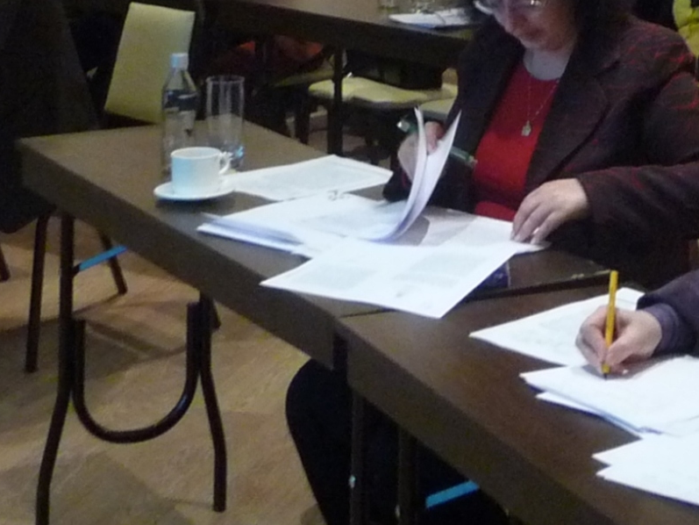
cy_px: -347
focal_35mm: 104
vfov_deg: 13.2
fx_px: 2100
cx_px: 473
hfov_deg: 18.8
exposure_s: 1/10
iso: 400
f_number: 3.3
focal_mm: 4.7
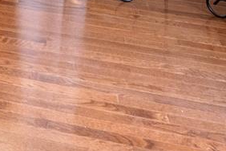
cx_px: -261
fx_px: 728
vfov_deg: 9.3
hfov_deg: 14.1
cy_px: -311
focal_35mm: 116
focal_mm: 16
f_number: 8
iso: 640
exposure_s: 1/5
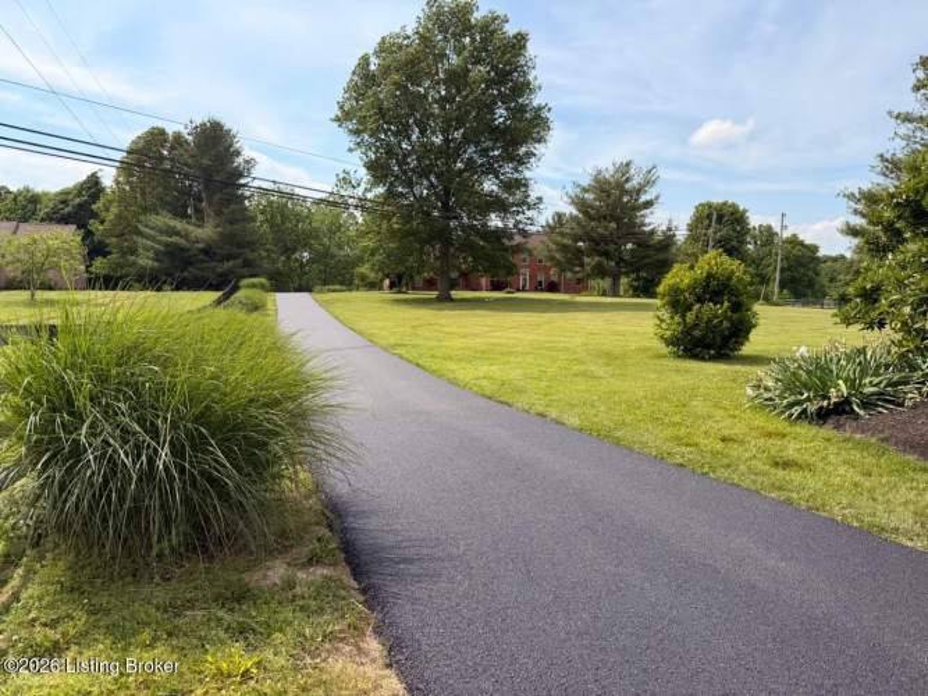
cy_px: 348
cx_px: 464
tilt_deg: -5.8
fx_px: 643
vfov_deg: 56.8
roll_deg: -0.2
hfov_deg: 71.6
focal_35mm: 24
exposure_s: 1/5319
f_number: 1.78
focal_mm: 6.76
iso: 100
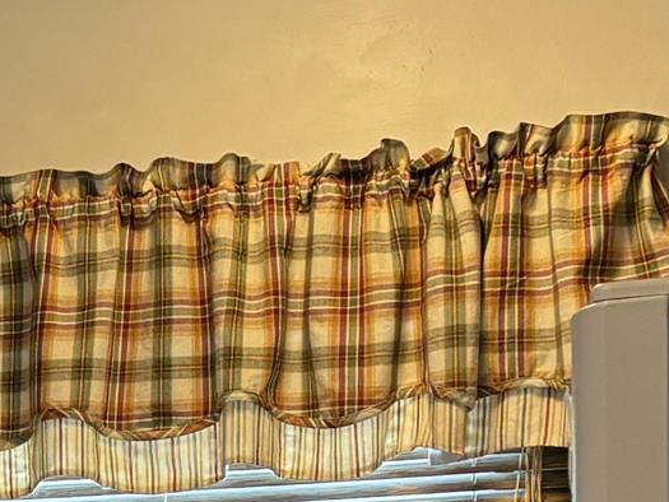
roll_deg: +2.4
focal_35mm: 152
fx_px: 2938
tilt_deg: -5.5
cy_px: 1037
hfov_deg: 11.9
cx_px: -563
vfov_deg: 9.1
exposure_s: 1/120
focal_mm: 5.96
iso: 100
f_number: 1.6
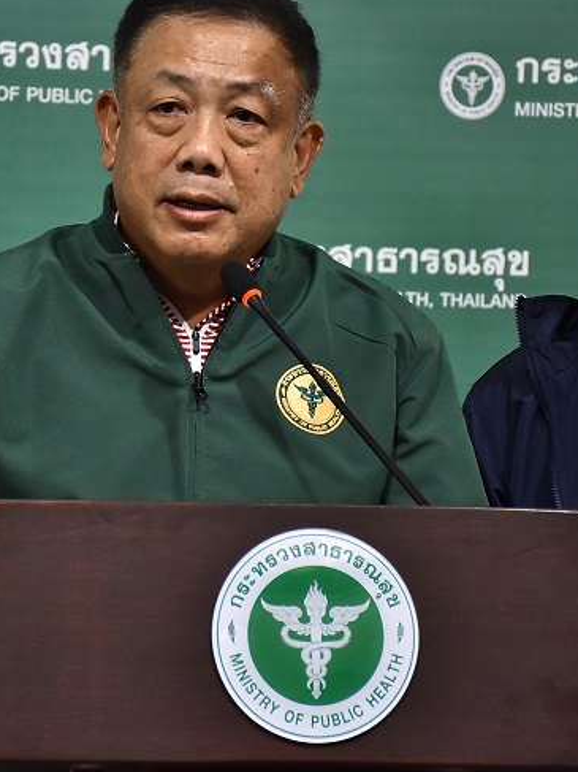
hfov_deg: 8.5
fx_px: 3876
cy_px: 357
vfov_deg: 11.4
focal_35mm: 174
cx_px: 150
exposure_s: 1/125
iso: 1250
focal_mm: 70
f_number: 5
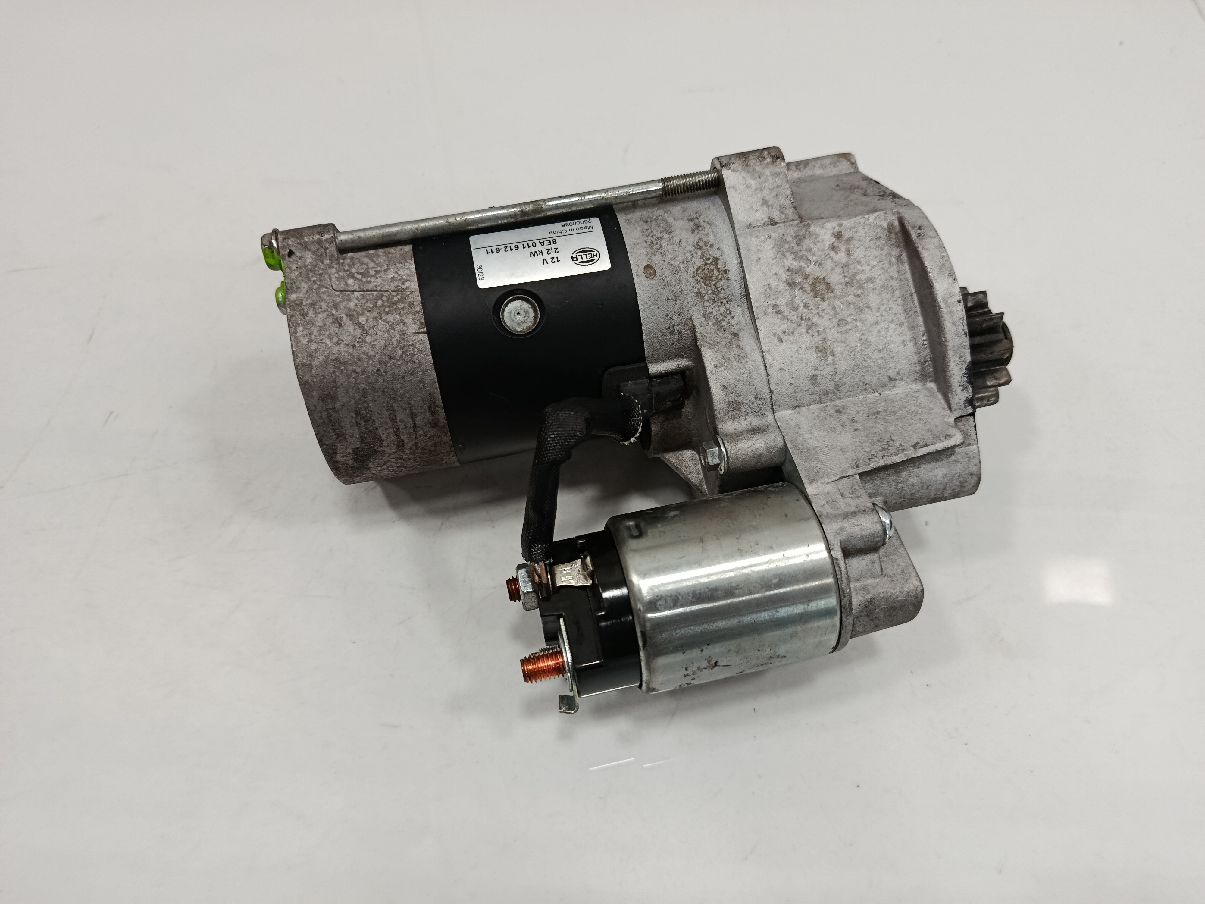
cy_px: 452
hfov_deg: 71.6
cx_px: 602
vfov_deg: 56.8
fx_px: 835
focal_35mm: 24
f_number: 1.7
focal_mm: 5.24
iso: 879
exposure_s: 1/100
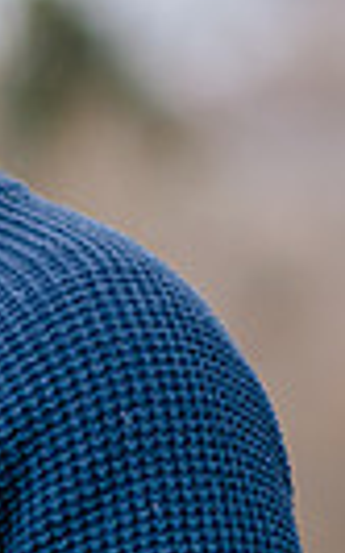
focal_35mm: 627
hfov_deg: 2.1
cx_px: 328
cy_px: 160
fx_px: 9443
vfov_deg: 3.4
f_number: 2
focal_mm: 105
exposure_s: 1/1250
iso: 200
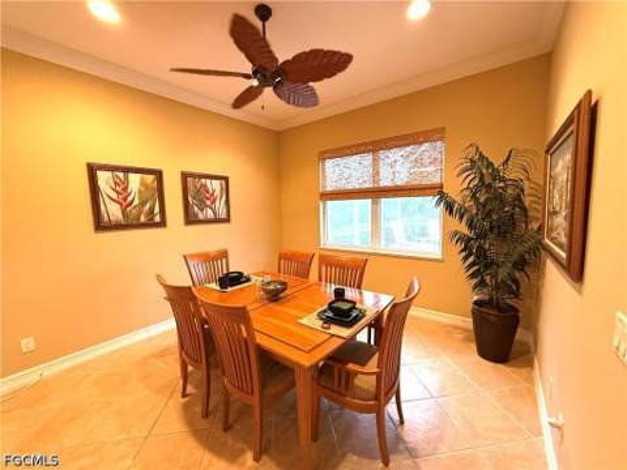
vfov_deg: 85.7
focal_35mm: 14
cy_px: 235
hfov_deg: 102.1
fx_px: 254
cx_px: 314
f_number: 2.2
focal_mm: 2.22
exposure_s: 1/60
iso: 320
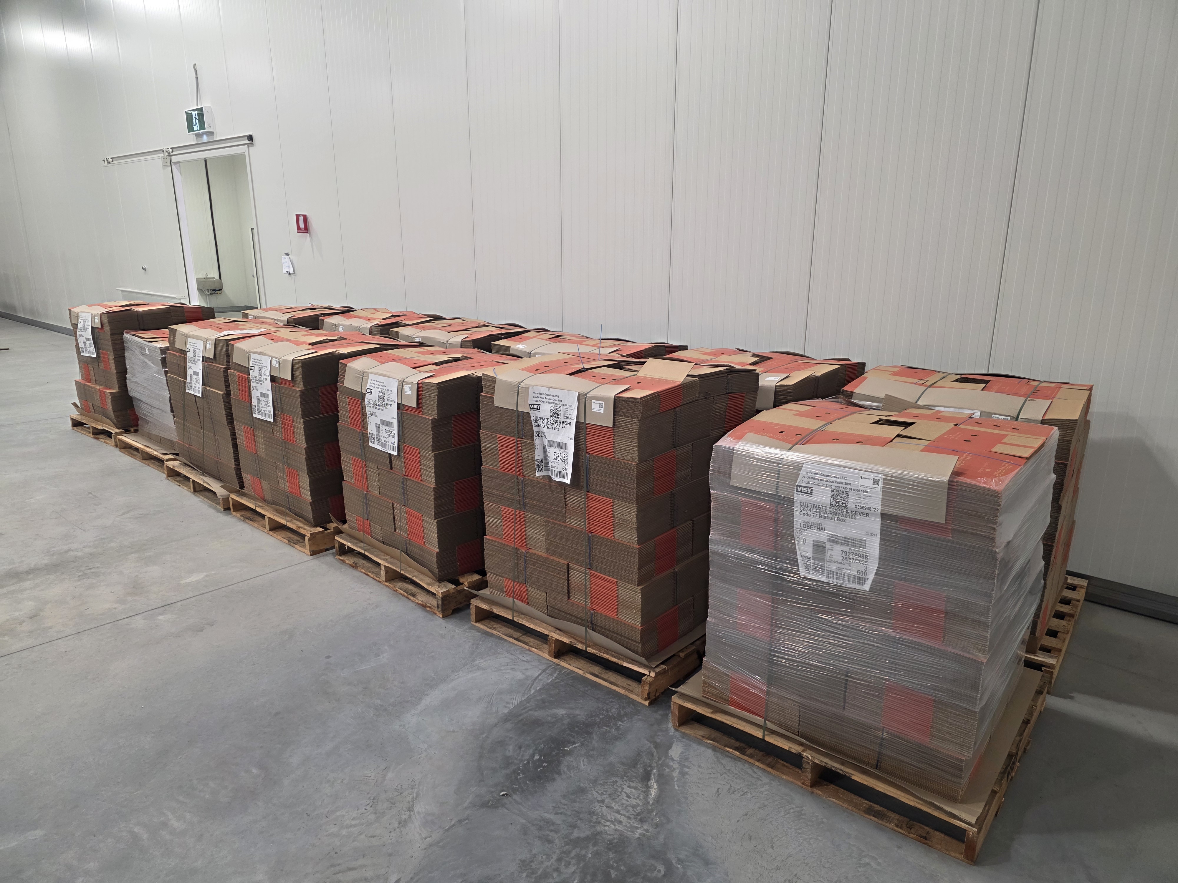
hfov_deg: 73.9
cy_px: 442
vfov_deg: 58.9
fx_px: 783
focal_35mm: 23
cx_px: 589
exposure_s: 1/100
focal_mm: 6.3
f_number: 1.7
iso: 125
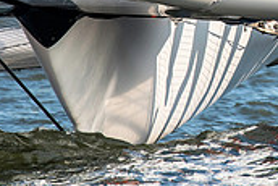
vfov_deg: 0.9
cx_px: 394
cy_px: -87
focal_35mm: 1519
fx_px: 11740
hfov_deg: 1.4
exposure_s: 1/1600
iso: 500
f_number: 5
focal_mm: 300
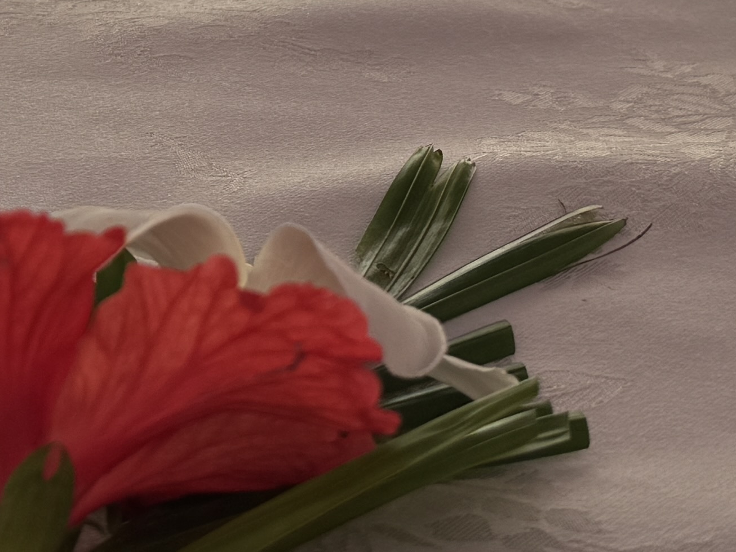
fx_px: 2232
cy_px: -189
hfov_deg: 18.4
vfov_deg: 13.5
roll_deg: -2.0
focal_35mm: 105
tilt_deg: -15.8
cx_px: 72
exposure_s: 1/139
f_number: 1.78
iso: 50
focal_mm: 6.76
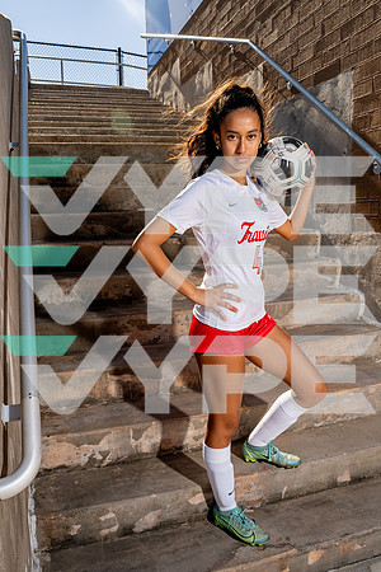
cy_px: 286
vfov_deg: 65.5
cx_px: 190
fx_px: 444
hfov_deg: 46.4
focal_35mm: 28
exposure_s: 1/250
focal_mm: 28
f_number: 8
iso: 100
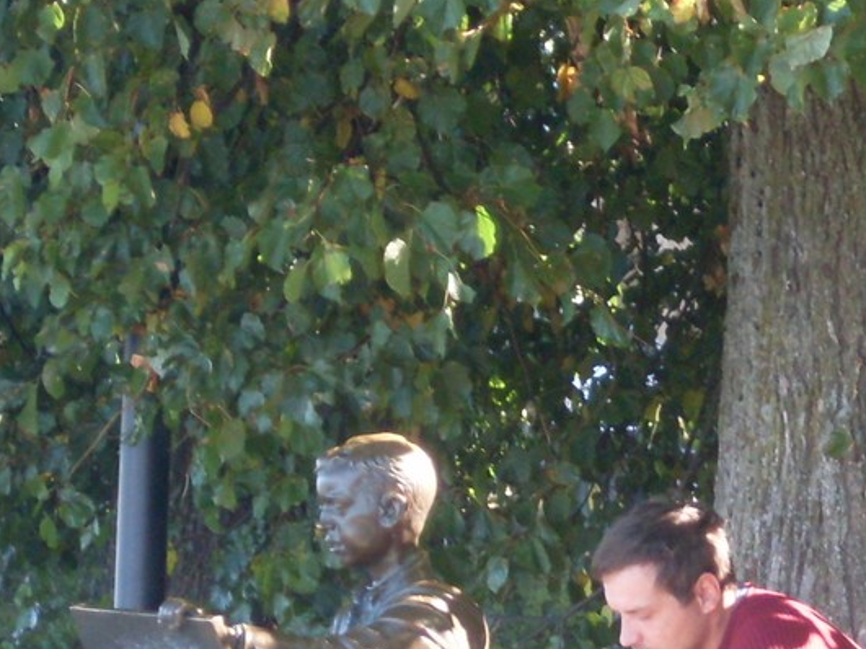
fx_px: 6953
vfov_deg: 5.3
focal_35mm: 278
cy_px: 684
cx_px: 694
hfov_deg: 7.1
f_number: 4.8
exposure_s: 1/60
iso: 160
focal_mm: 17.1
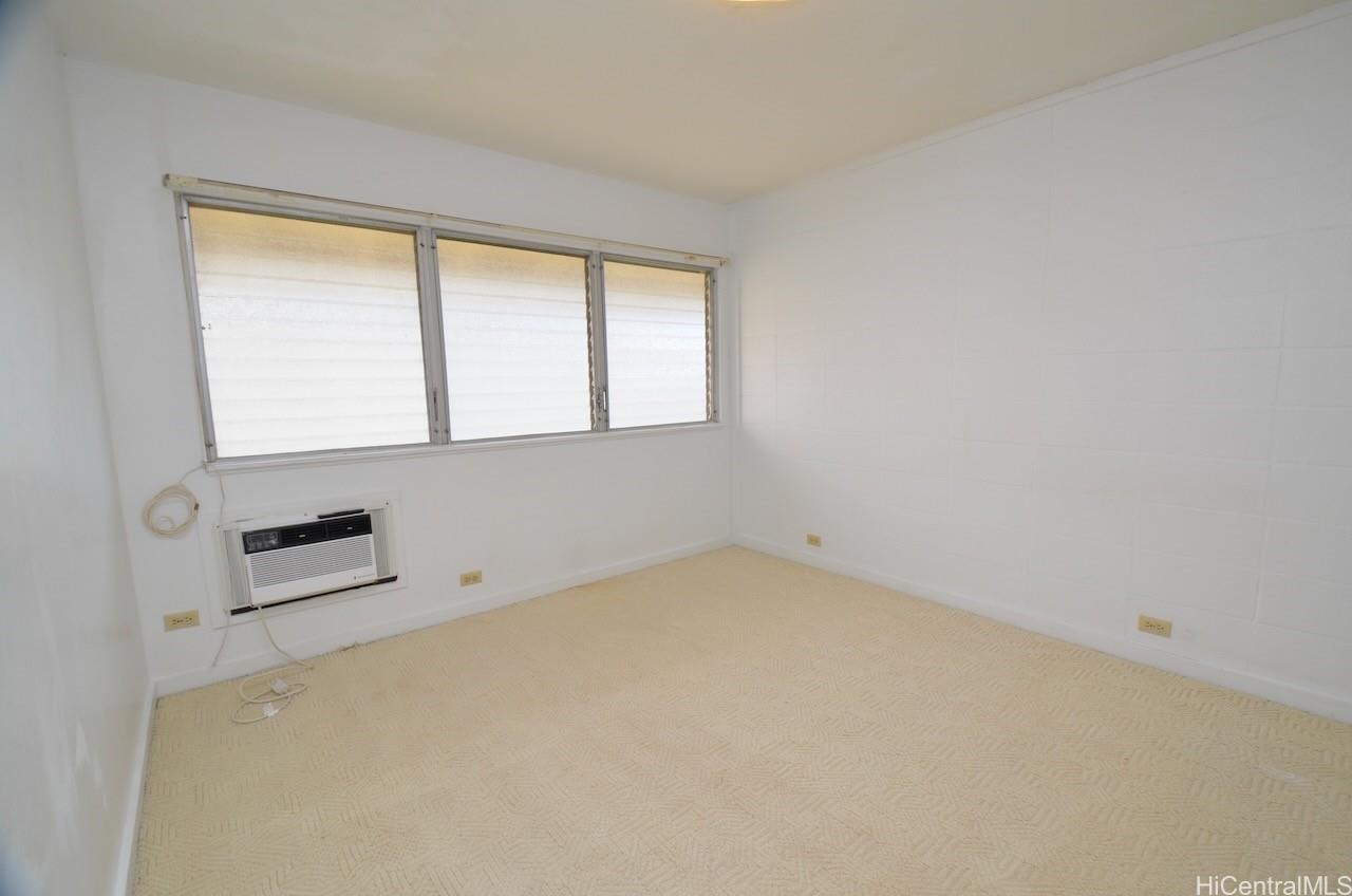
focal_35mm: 15
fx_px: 562
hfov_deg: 100.5
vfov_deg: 77.1
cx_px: 676
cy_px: 448
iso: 250
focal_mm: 10
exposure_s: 1/60
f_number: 5.6
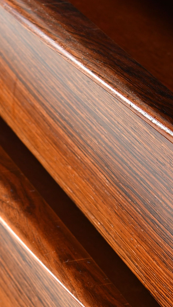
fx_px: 1366
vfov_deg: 12.7
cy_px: 278
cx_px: 74
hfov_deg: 7.2
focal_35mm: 168
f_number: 6.3
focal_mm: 35
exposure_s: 1/250
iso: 160
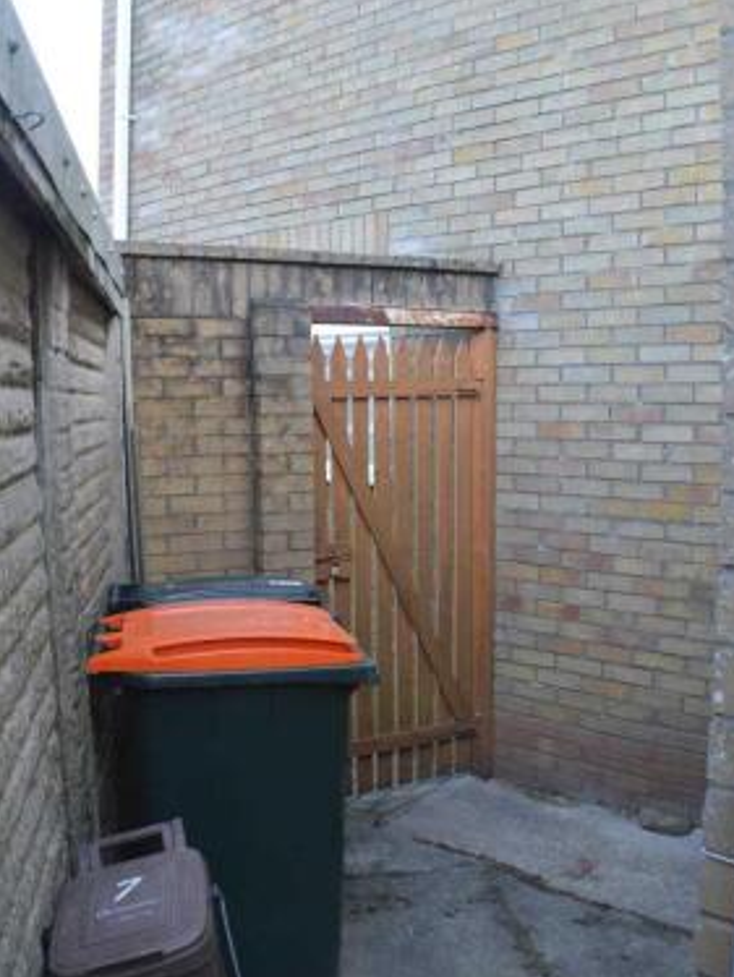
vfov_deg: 50.1
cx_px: 374
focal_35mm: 37
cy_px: 472
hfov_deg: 38.7
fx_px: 1045
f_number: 5.6
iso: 1600
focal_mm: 22
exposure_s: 1/200
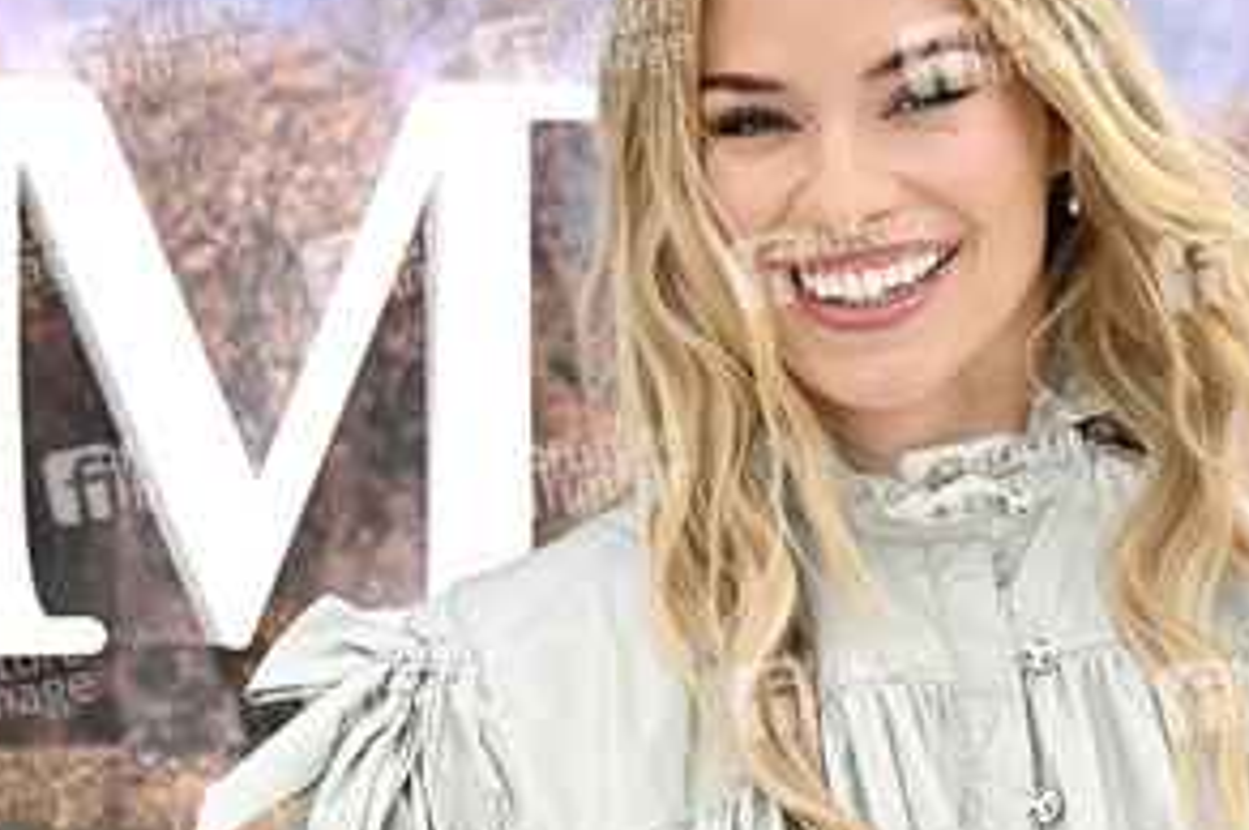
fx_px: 5025
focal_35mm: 145
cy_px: 368
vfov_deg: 9.4
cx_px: 896
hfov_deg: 14.1
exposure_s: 1/320
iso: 250
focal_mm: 94
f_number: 7.1
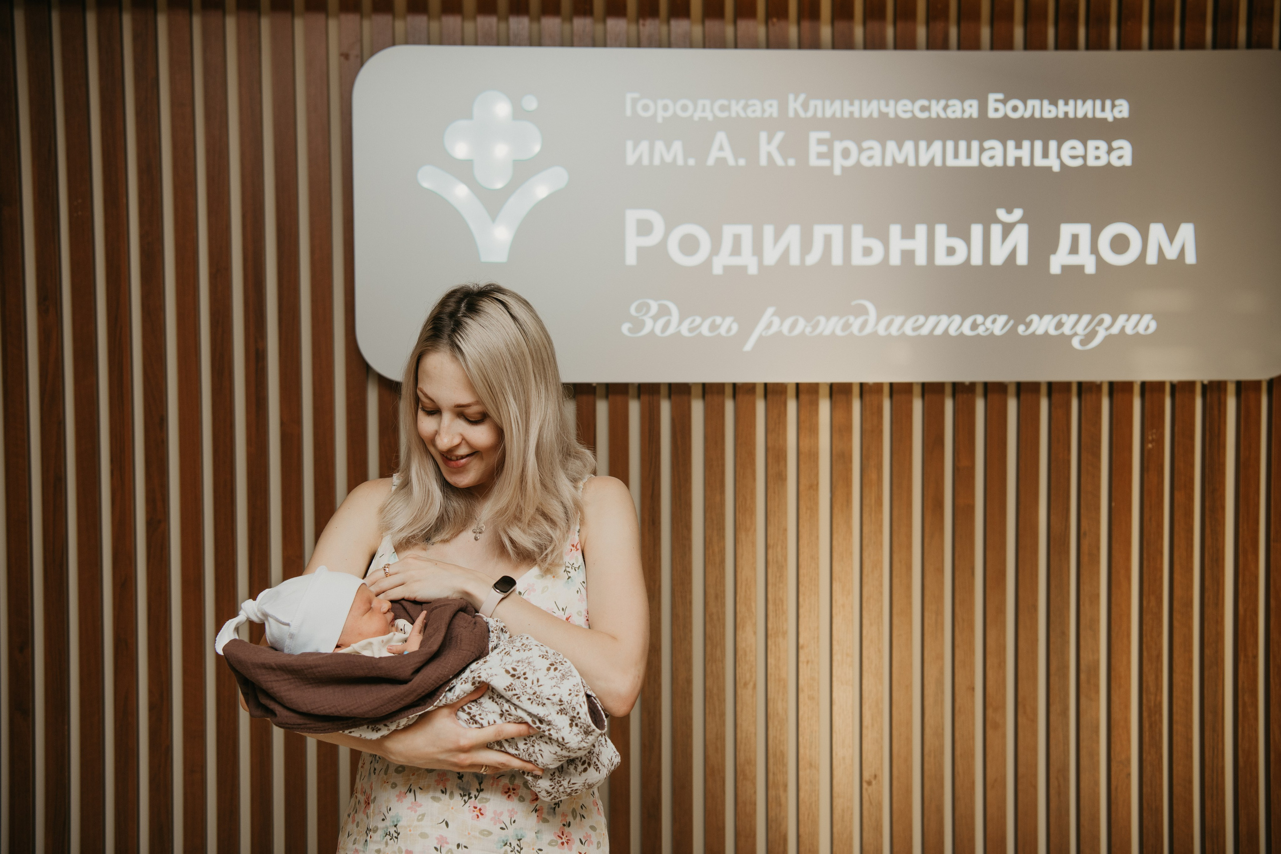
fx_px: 1535
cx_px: 640
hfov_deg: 45.3
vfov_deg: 31.1
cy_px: 427
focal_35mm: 43
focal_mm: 42
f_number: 4
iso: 125
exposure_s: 1/160
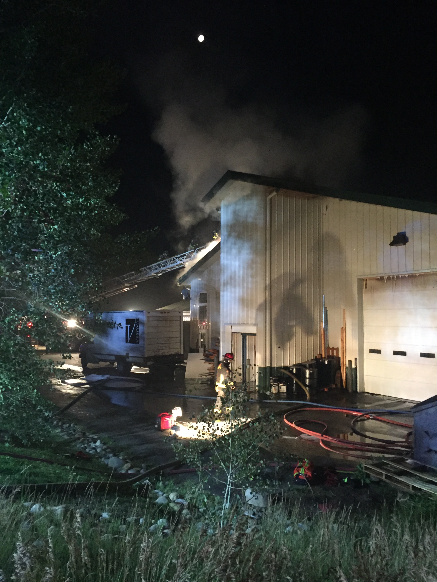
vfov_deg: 61.7
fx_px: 488
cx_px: 218
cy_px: 291
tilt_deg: +3.2
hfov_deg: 48.2
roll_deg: -1.6
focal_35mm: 29
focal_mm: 4.15
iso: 250
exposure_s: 1/24
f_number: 2.2
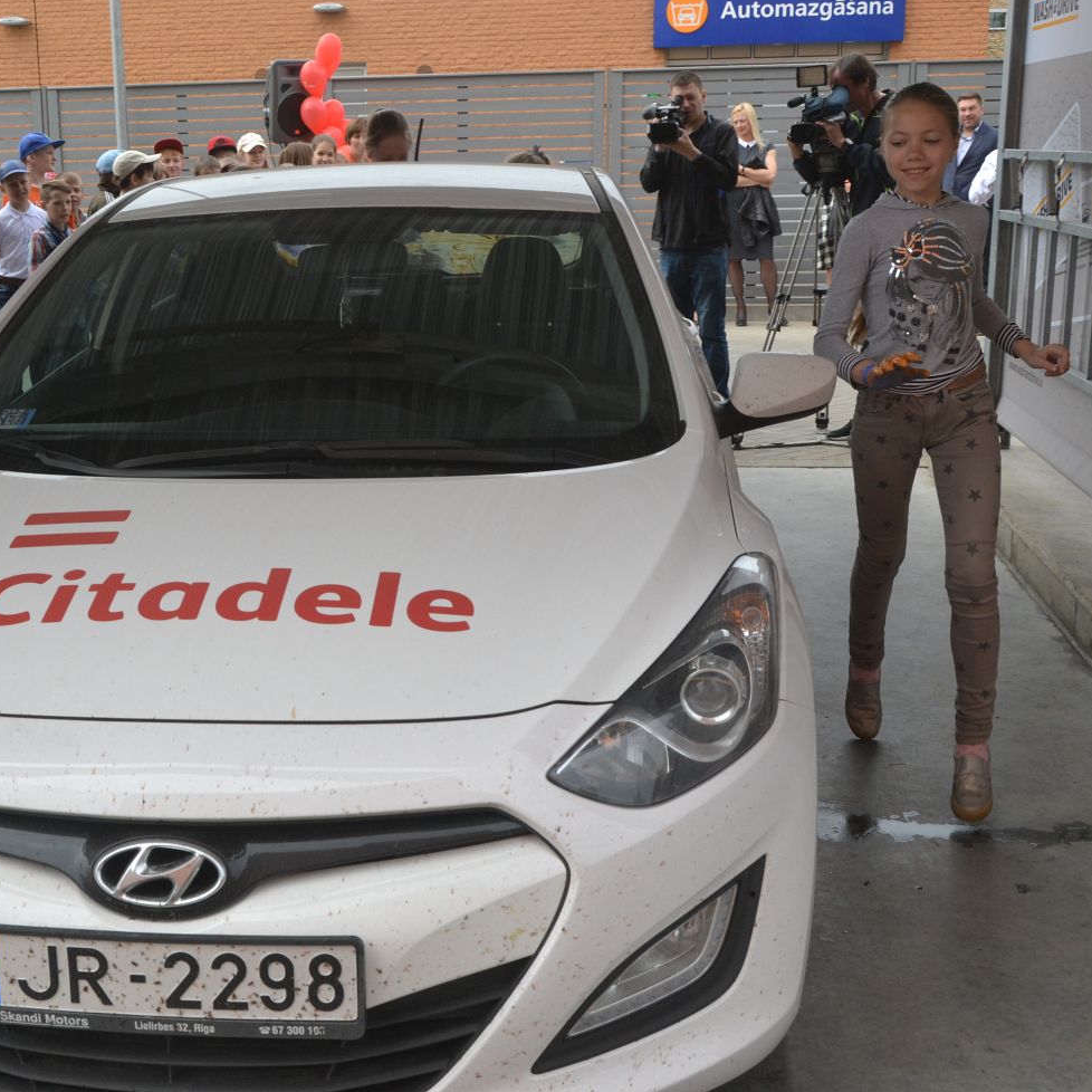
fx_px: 1535
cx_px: 365
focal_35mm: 43
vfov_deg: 39.2
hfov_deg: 38.7
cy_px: 535
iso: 400
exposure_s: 1/250
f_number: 10
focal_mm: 22
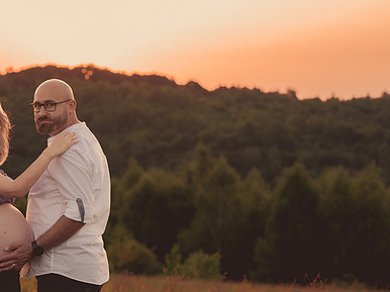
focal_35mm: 148
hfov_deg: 13.3
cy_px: 182
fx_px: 1666
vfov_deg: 10.0
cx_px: 169
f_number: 4
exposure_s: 1/500
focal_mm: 85
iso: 400
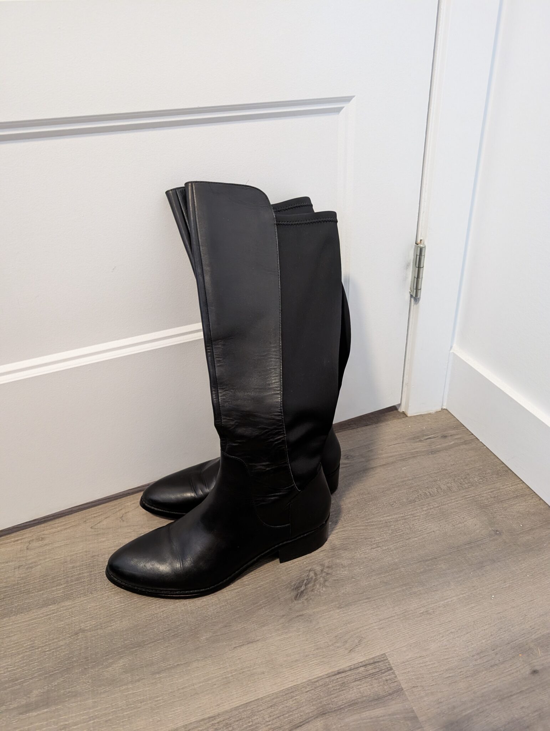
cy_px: 366
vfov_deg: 71.5
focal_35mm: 24
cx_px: 275
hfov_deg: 56.9
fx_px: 507
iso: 818
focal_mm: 6.9
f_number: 1.68
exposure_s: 1/60
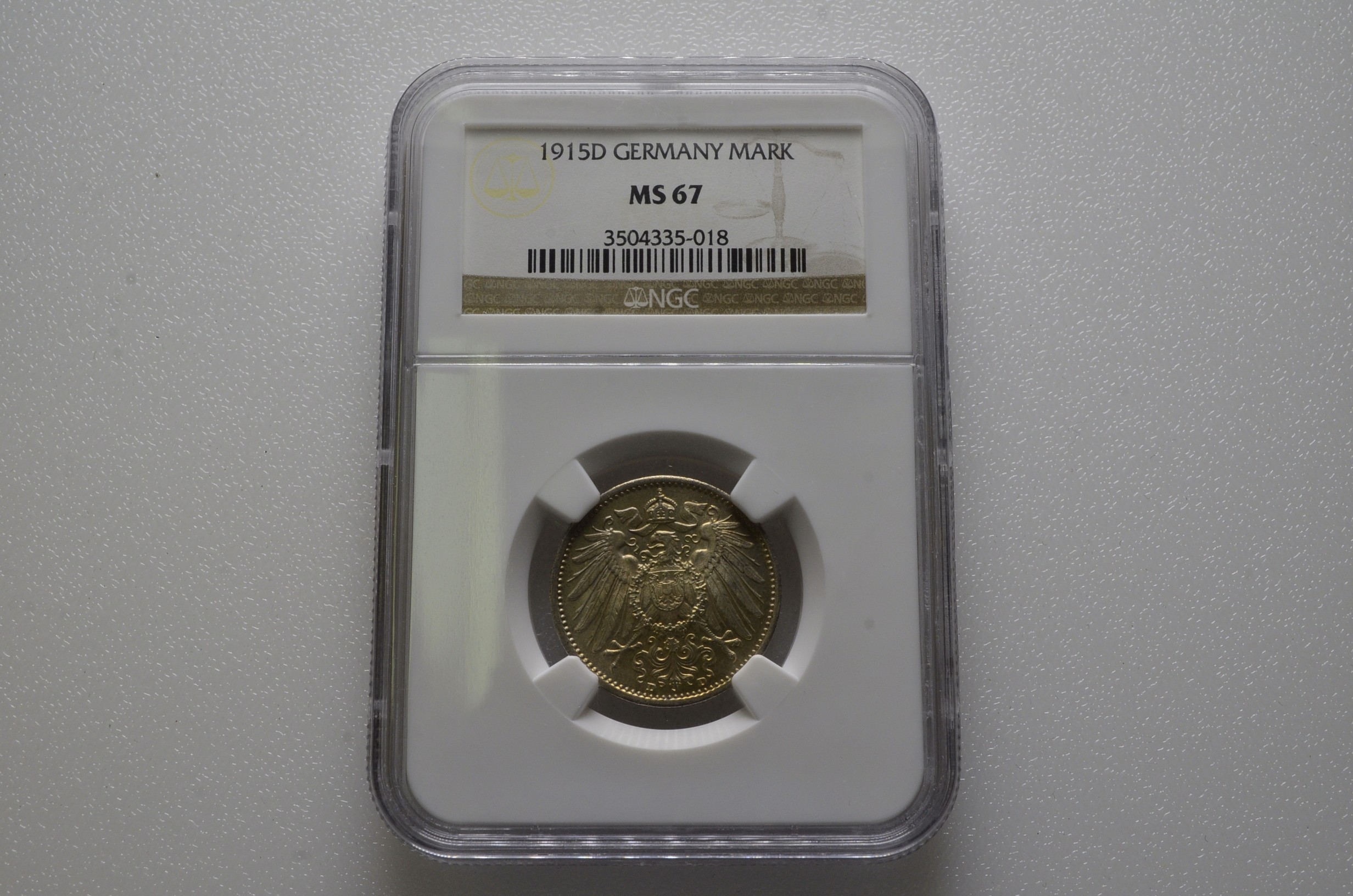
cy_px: 448
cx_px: 676
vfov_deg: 28.0
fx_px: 1800
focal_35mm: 48
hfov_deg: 41.2
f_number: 14
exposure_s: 1/250
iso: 400
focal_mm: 32
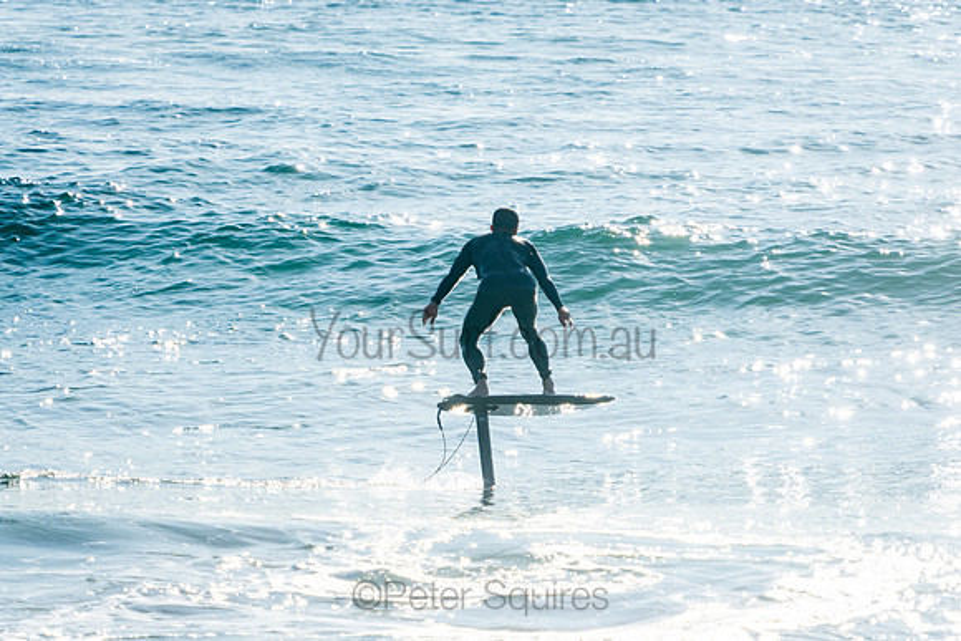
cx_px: 480
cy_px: 320
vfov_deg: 4.2
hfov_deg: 6.2
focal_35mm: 330
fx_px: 8811
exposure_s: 1/1250
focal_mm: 220
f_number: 5.6
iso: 125
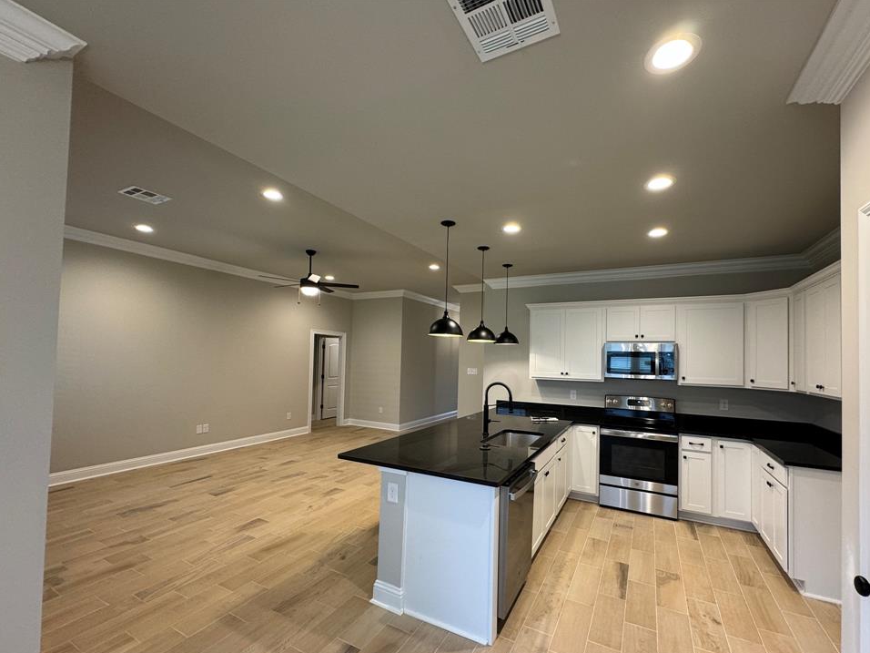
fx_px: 377
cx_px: 459
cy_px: 346
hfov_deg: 98.1
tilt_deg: +1.7
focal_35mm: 15
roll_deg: -0.9
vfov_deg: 81.7
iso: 160
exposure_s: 1/60
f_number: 2.2
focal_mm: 2.22
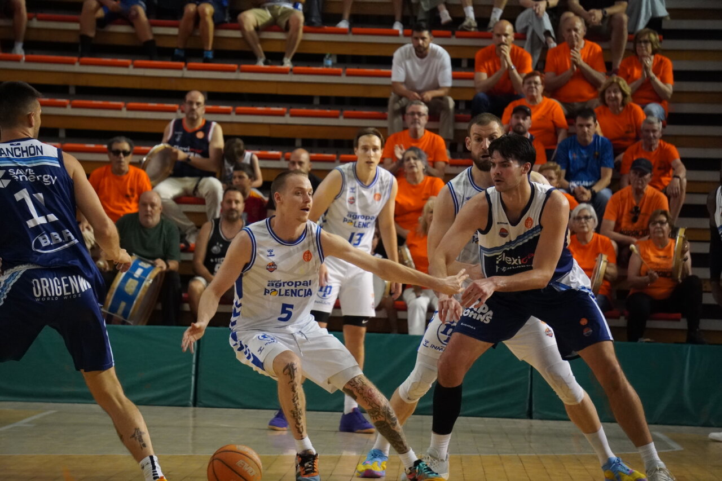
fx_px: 4421
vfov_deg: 6.2
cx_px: 361
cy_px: 240
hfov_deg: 9.3
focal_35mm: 220
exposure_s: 1/1000
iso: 6400
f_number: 5.6
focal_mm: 147
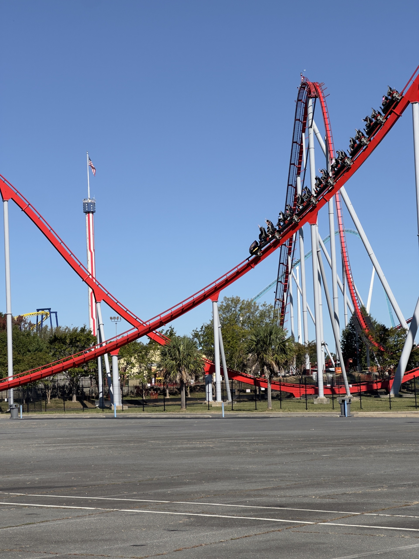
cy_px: 280
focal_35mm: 77
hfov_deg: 19.1
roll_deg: +1.7
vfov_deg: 25.3
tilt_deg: +6.2
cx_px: 210
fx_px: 1243
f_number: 2.8
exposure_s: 1/1143
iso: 32
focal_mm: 9
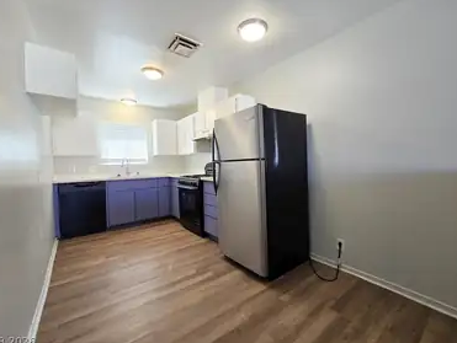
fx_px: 185
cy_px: 165
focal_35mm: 14
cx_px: 229
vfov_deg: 85.7
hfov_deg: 102.0
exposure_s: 1/60
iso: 100
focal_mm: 2.2
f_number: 2.2
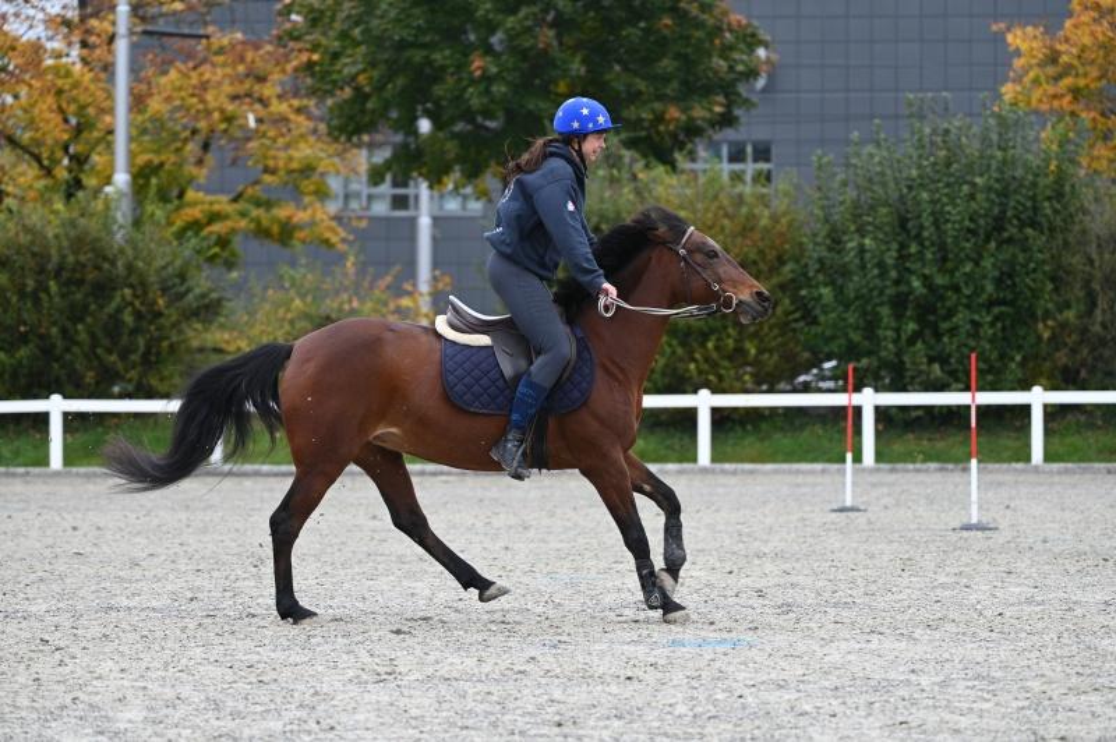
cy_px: 371
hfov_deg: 12.8
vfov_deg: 8.6
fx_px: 4956
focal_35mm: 160
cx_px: 558
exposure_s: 1/800
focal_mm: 160
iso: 1400
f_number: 4.8
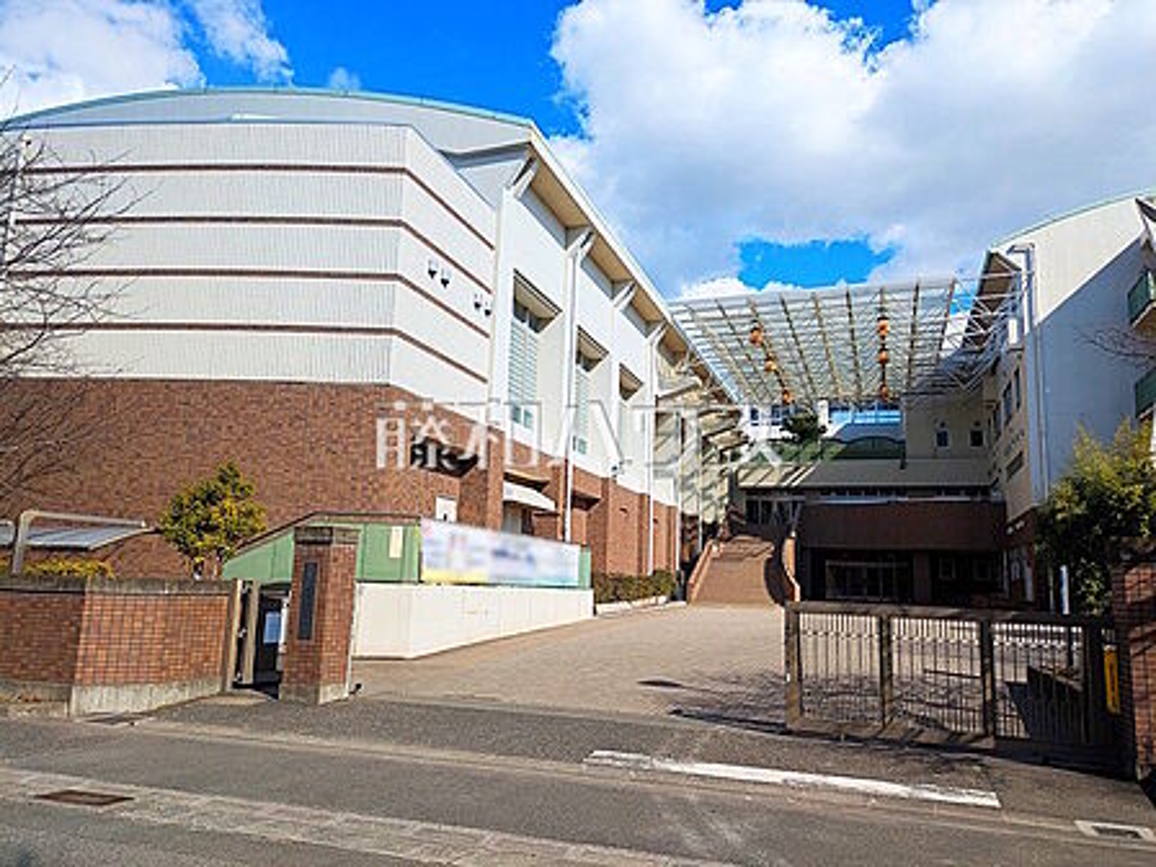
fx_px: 835
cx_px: 578
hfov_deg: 69.4
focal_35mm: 25
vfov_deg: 54.9
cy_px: 434
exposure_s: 1/2732
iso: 46
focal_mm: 5.43
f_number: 1.89
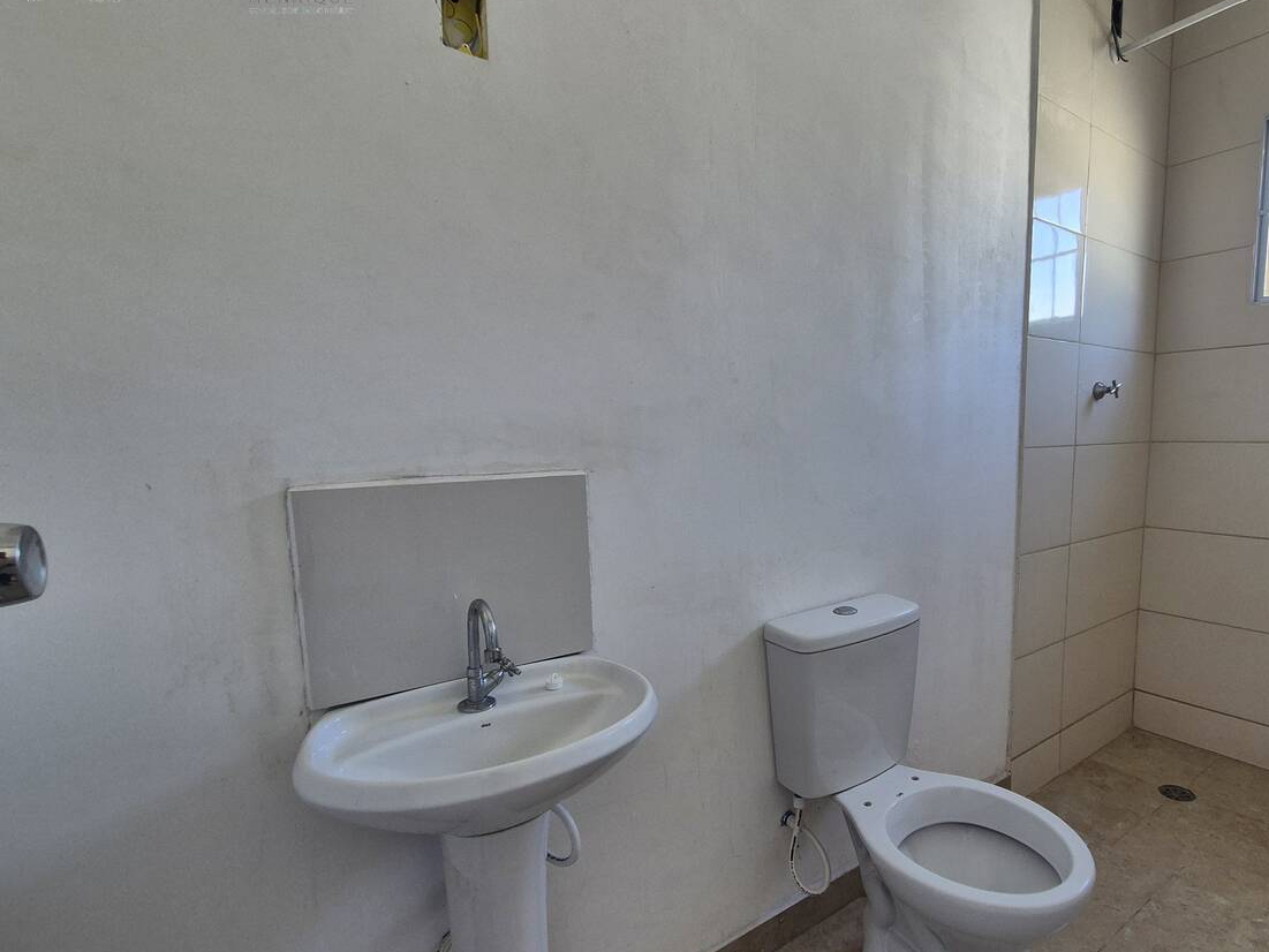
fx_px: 623
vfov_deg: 74.6
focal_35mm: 17
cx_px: 793
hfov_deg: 89.2
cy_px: 513
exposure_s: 1/100
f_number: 2.2
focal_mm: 2.2
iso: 100
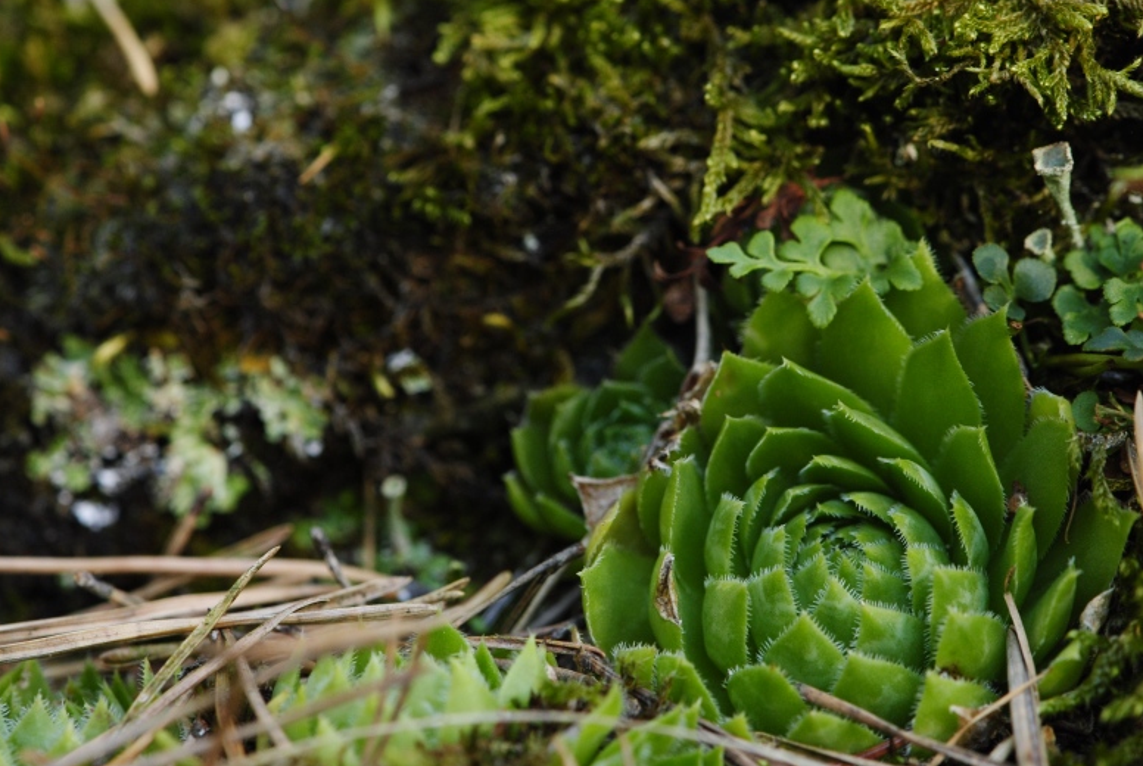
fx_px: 4182
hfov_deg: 15.6
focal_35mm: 132
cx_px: 577
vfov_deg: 10.5
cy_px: 380
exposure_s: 1/60
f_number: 6.3
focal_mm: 85
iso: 400
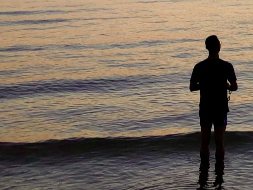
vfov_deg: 15.5
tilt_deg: +3.5
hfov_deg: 19.3
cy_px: -76
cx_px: 375
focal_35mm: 89
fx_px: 650
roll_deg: -0.4
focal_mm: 3.99
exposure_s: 1/533
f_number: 1.8
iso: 20
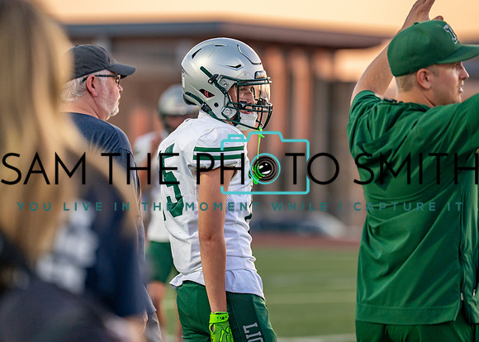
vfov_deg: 6.2
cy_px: 159
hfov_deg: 8.6
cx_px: 243
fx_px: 3180
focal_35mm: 234
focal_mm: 200
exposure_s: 1/1250
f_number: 2.8
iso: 1000
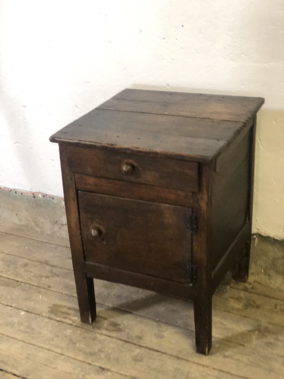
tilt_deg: -21.7
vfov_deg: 36.8
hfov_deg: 28.0
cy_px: 190
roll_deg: +4.6
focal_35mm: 52
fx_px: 569
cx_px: 142
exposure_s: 1/25
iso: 125
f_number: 2.4
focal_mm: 6
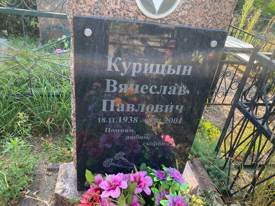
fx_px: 207
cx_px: 138
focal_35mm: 26
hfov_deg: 67.3
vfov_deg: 53.1
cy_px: 103
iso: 32
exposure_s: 1/122
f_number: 1.8
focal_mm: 4.25
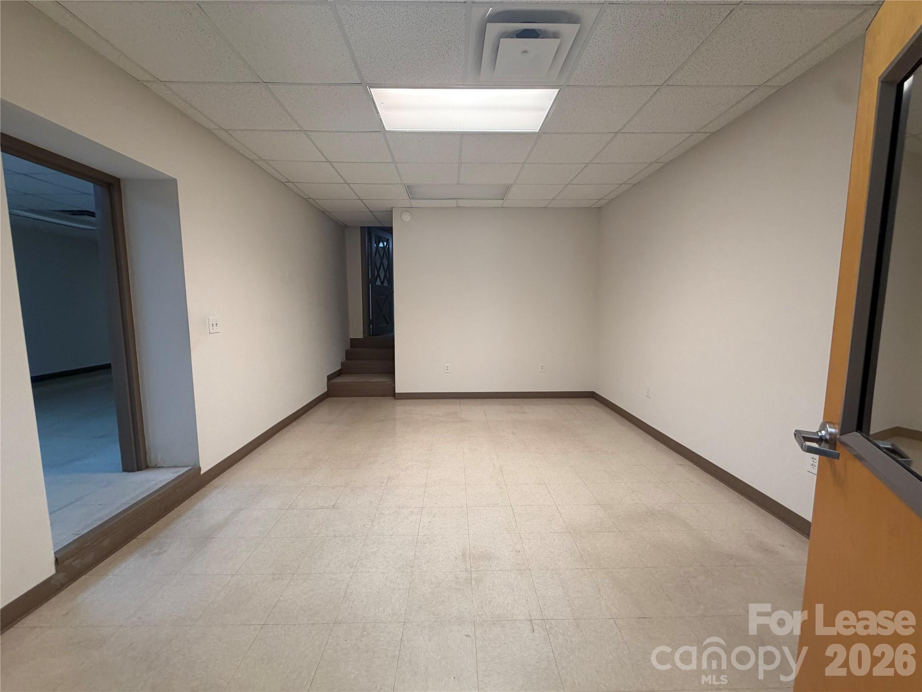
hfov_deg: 102.1
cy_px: 346
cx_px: 461
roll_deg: +0.1
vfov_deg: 85.7
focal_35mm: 14
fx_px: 373
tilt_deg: -6.4
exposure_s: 1/120
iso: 200
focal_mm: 2.22
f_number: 2.2
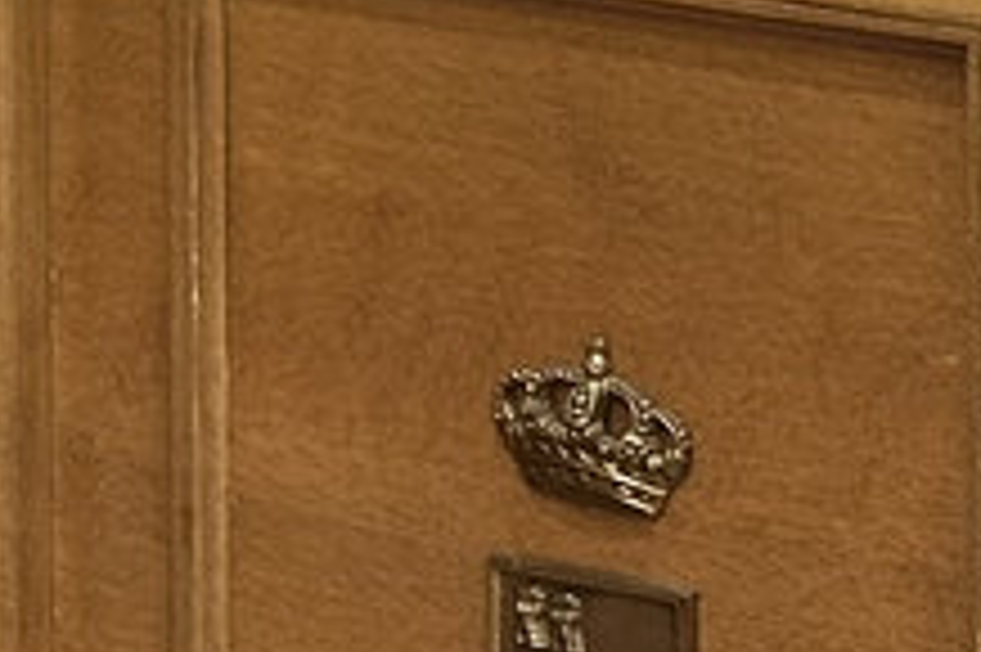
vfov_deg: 4.0
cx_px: 99
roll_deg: +0.7
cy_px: -1246
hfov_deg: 6.2
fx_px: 8985
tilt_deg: -3.7
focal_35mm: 330
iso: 100
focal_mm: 6.86
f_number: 1.78
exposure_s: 1/50
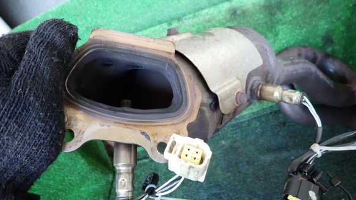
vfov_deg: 41.4
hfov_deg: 67.9
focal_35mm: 28
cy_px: 89
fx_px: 264
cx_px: 179
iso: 200
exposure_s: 1/30
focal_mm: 4.5
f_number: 2
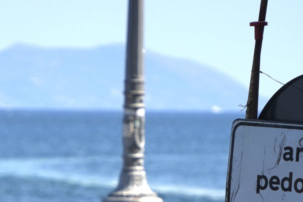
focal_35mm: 463
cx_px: 57
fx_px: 3896
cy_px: 343
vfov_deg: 3.0
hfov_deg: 4.5
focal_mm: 134
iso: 200
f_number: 5
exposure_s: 1/1600
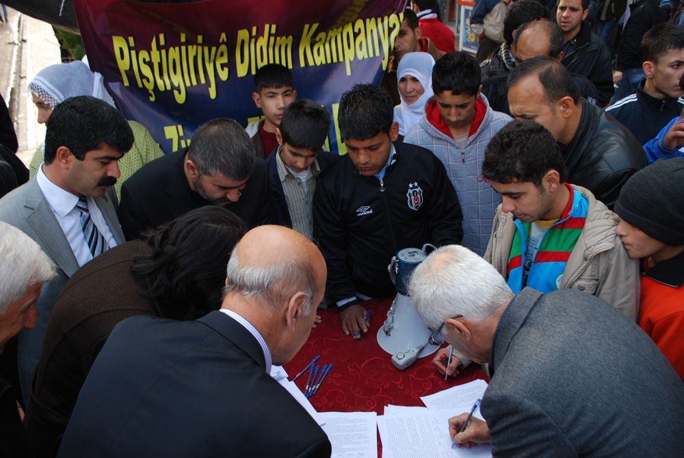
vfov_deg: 43.7
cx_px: 342
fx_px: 571
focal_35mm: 30
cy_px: 229
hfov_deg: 61.9
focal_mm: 20
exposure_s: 1/125
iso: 200
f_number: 5.6
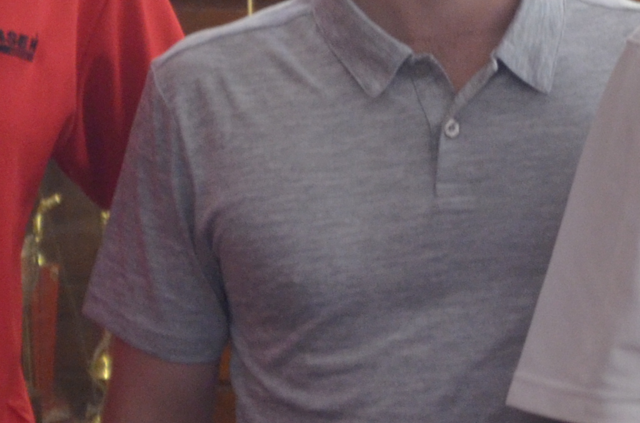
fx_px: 2306
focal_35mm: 130
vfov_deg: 10.5
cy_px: 141
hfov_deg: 15.2
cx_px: 773
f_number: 3.5
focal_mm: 18
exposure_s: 1/45
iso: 1250
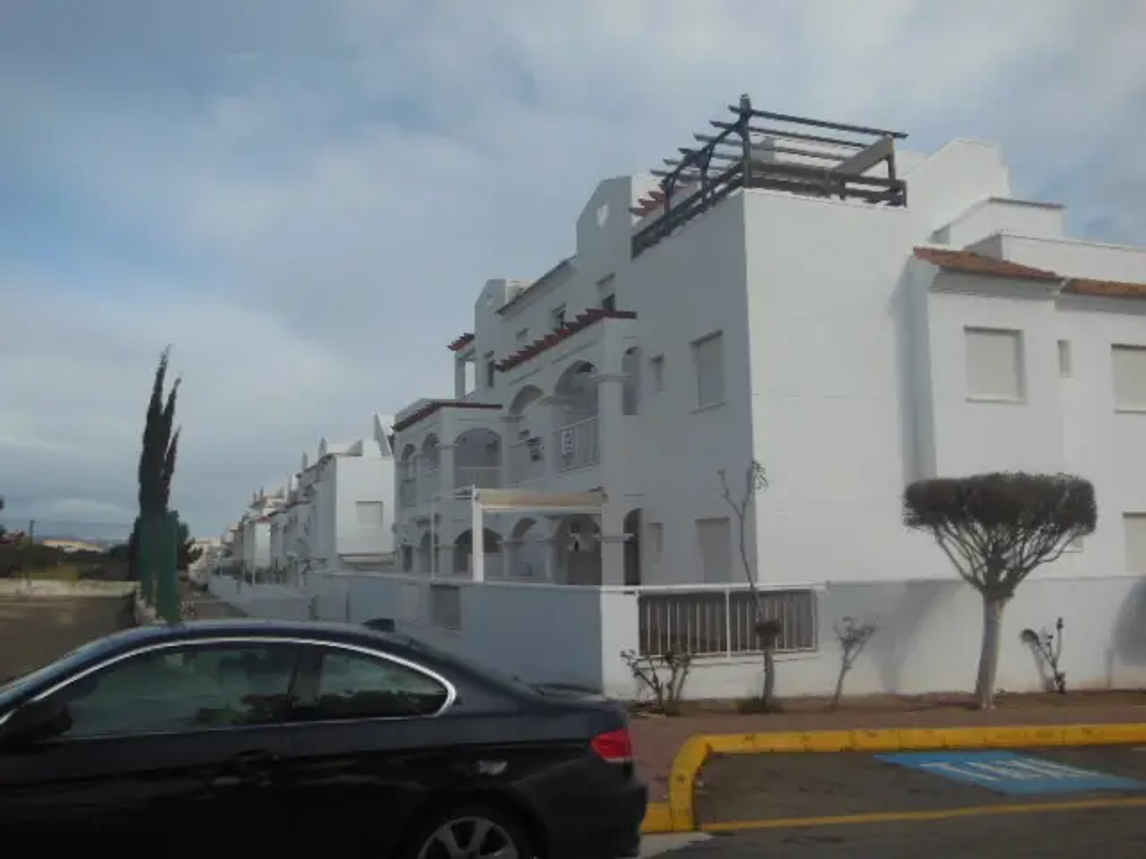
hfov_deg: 54.0
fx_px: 1126
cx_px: 573
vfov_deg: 41.8
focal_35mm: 34
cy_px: 430
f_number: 3.9
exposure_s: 1/1500
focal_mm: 6
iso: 125
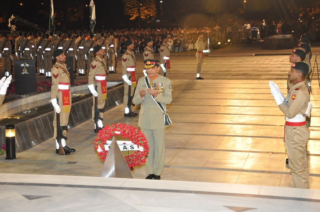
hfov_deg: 29.9
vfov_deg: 20.1
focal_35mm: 68
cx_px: 160
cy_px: 106
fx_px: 599
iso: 1000
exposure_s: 1/60
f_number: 6.3
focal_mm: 45
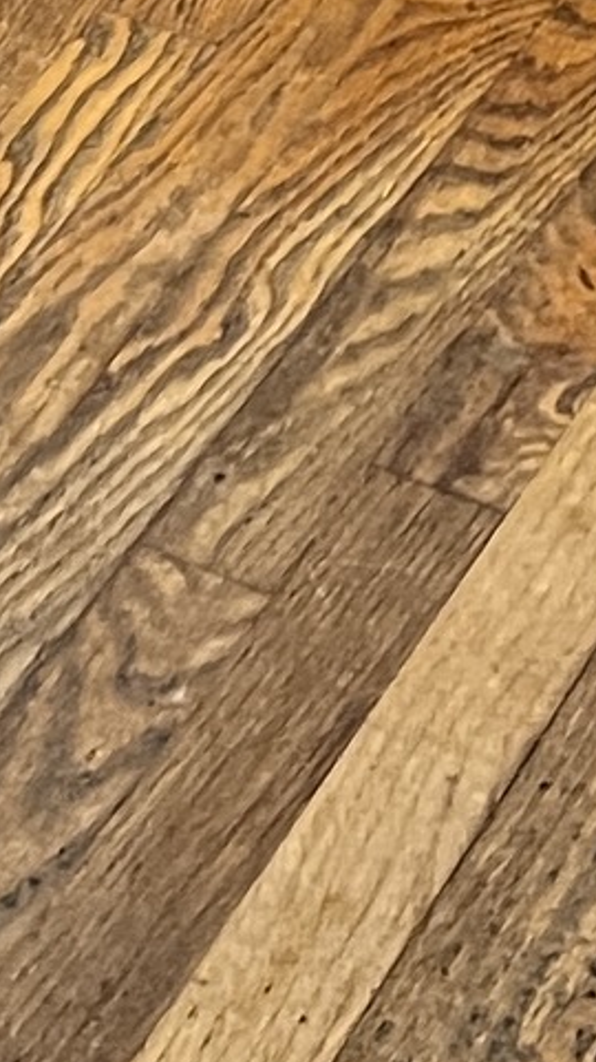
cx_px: -433
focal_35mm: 181
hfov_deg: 6.6
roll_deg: +1.0
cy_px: -1307
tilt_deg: -18.7
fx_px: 5093
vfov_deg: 10.6
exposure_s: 1/40
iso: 400
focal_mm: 5.7
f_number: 1.5
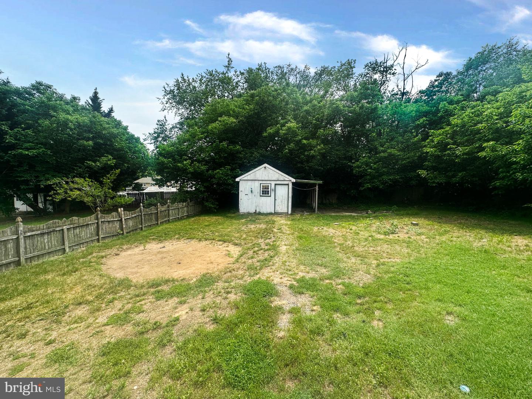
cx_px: 266
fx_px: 215
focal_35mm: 14
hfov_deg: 102.1
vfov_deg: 85.7
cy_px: 200
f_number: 2.2
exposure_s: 1/875
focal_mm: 2.22
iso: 50
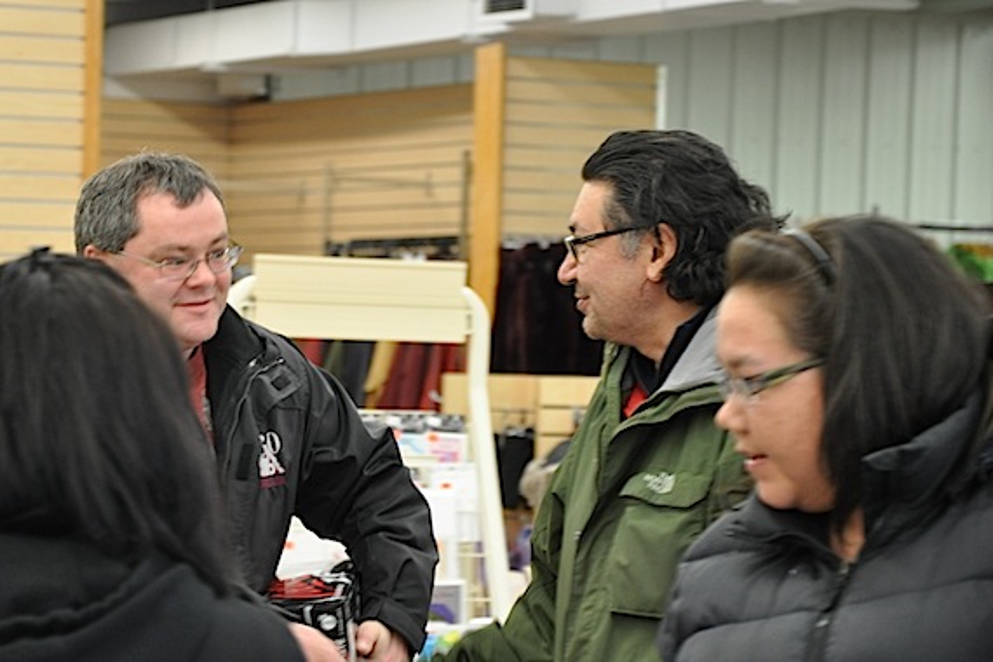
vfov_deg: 9.3
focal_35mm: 147
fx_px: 4054
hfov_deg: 14.0
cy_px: 331
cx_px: 496
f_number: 5.6
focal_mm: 98
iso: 800
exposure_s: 1/40
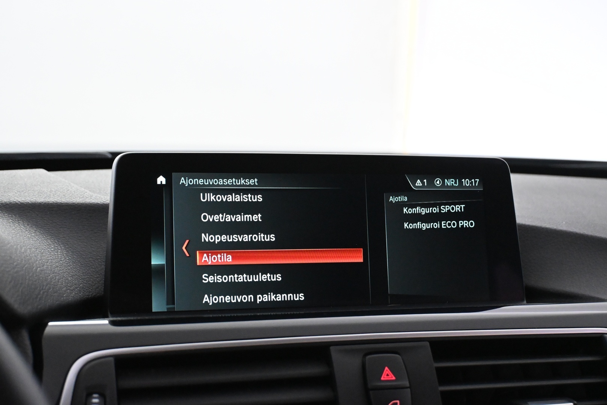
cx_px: 304
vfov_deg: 24.4
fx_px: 936
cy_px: 202
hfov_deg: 35.9
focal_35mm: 56
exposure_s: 1/60
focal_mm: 37
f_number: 5.3
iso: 5600
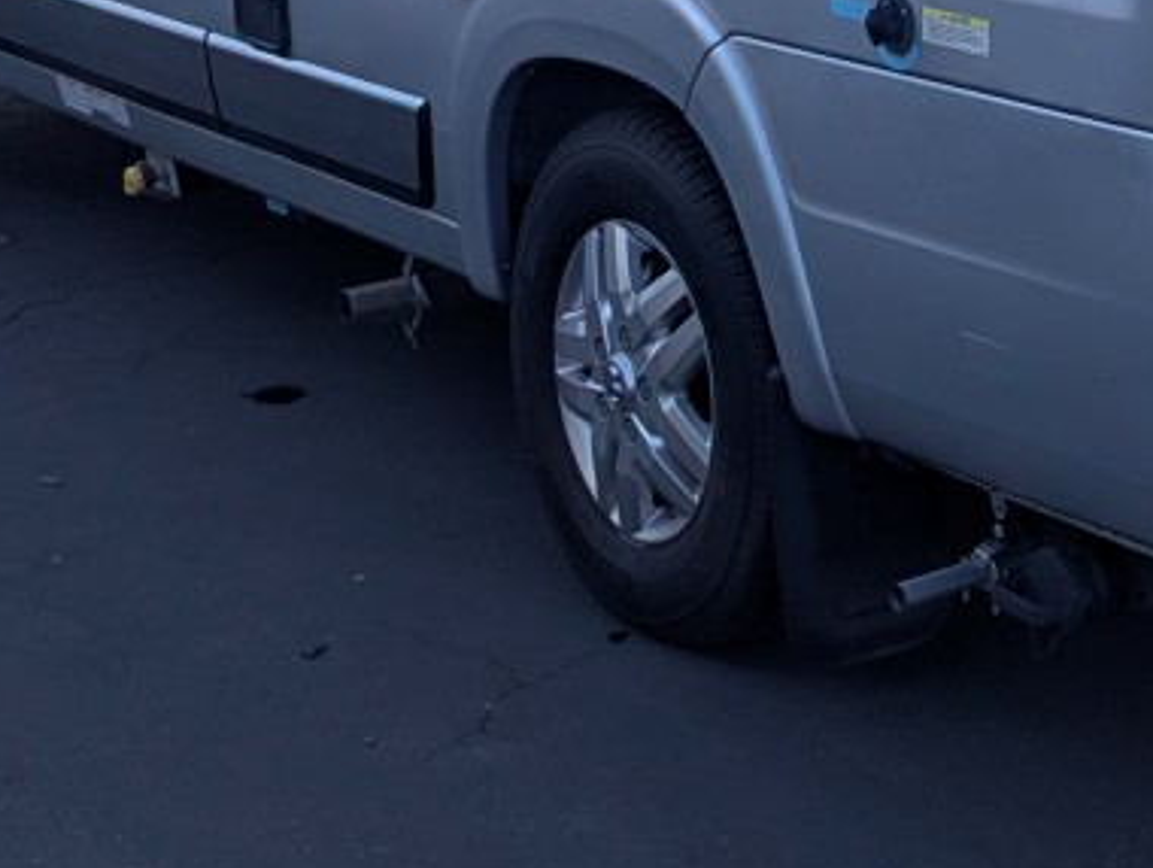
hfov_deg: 21.6
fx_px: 2935
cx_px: 1097
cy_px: -243
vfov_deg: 16.0
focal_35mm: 88
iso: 48
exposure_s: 1/4348
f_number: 1.85
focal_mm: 6.81
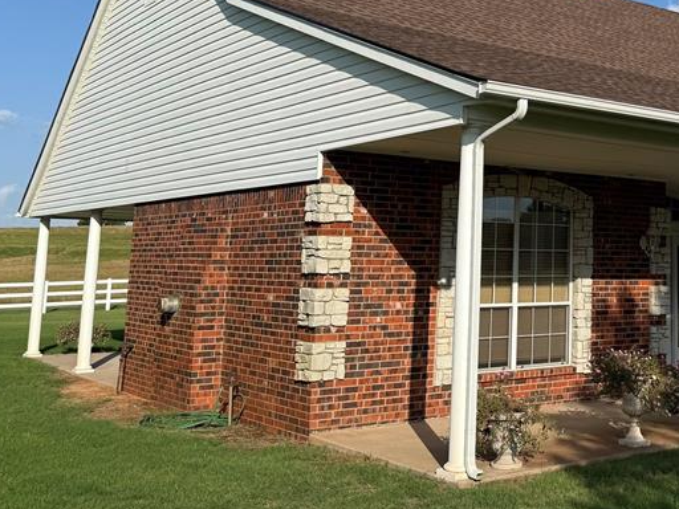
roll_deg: -2.0
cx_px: 601
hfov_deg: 37.3
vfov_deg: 29.8
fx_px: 942
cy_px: 133
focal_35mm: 48
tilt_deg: +8.3
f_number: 1.78
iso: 80
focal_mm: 6.76
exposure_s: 1/5319
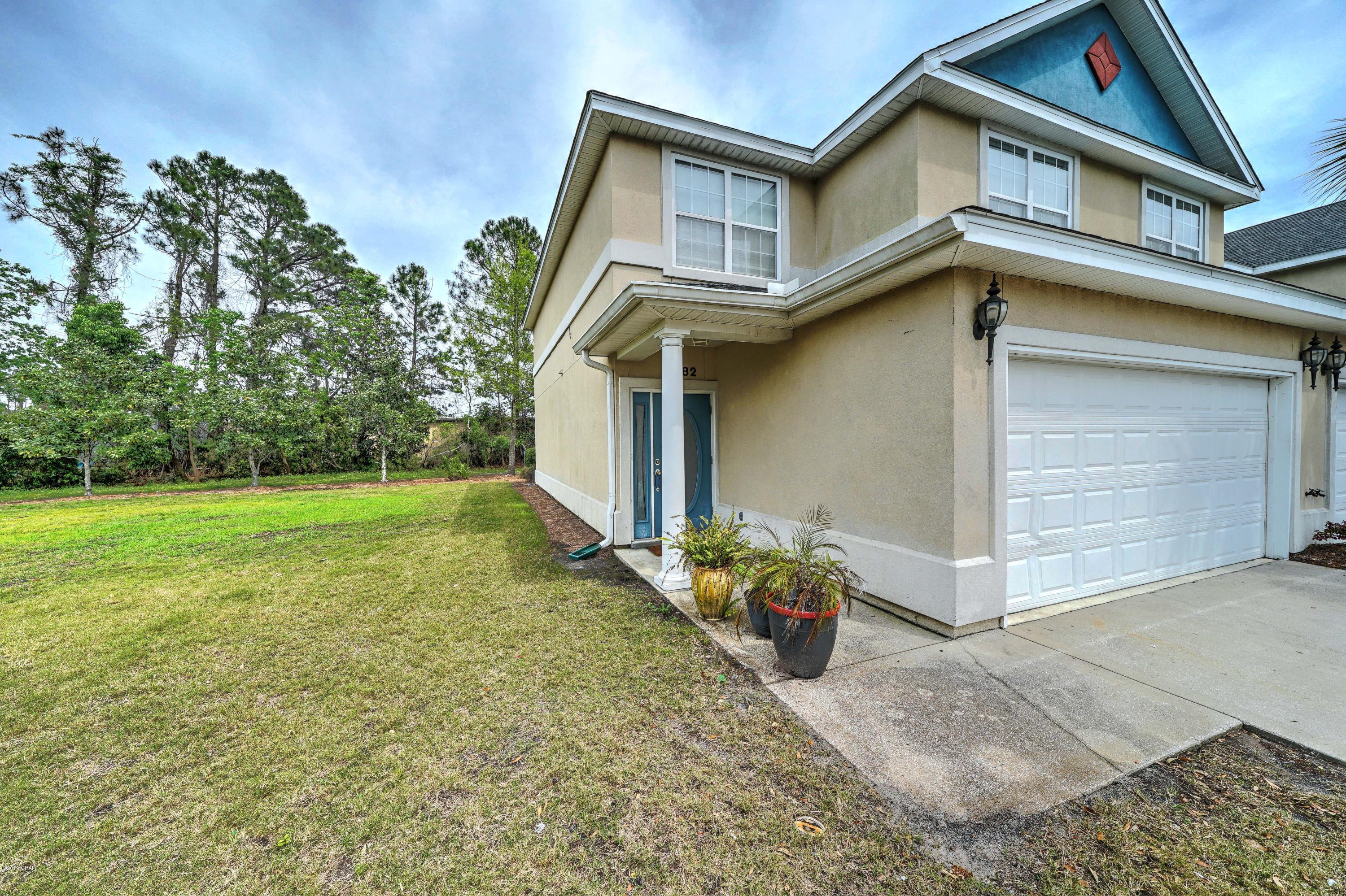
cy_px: 448
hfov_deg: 112.6
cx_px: 673
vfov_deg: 90.0
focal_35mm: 12
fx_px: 448
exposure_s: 1/200
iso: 100
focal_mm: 12
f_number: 8
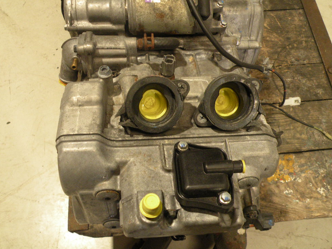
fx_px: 326
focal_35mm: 34
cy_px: 121
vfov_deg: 41.8
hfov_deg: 54.0
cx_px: 161
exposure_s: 1/60
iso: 288
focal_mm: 5.8
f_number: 3.2
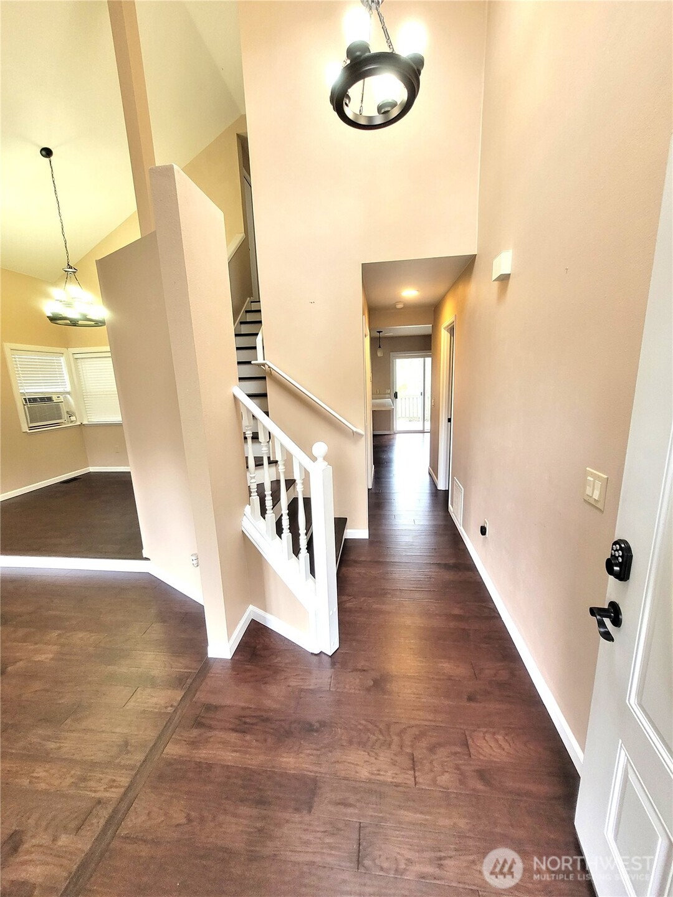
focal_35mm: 13
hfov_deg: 89.9
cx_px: 336
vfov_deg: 106.2
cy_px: 448
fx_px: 337
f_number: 2.2
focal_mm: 1.74
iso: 160
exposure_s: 1/60
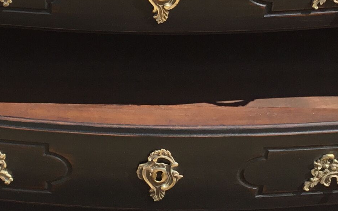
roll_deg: +0.2
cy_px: 39
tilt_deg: -39.8
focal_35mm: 114
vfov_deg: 11.4
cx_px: 101
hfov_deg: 18.2
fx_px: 1050
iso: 25
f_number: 2.4
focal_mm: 3.3
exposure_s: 1/936
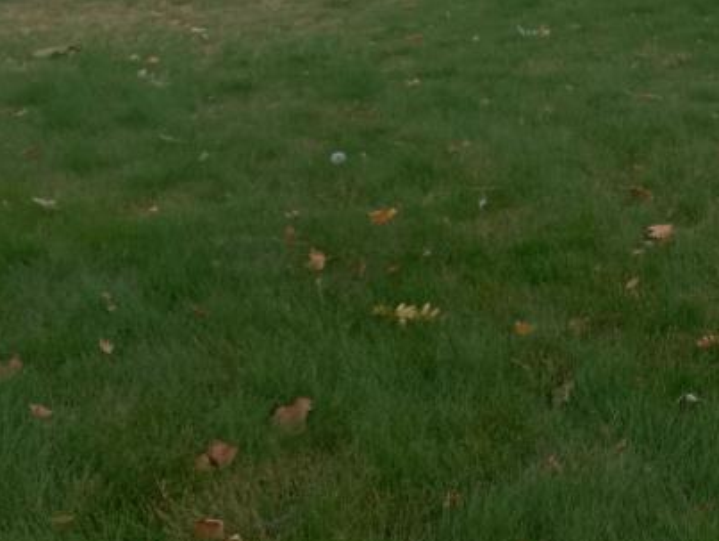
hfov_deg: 28.0
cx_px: 680
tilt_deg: +5.5
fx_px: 1372
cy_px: -89
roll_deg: +0.2
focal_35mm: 66
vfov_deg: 20.9
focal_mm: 4.25
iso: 25
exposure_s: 1/561
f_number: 1.8
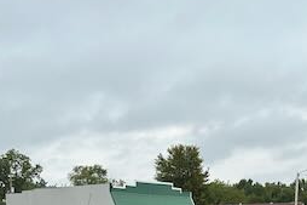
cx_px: 109
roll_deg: -1.0
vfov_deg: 19.2
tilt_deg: -8.2
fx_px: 537
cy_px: 295
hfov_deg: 31.7
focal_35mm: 63
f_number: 1.78
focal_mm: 6.86
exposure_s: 1/1119
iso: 80
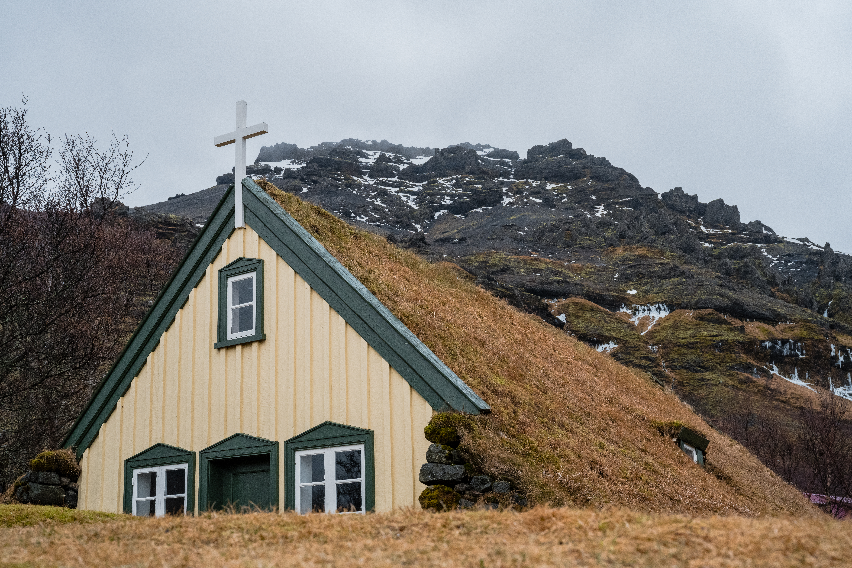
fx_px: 1065
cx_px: 426
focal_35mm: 45
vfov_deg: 29.9
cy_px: 284
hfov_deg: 43.6
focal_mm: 45
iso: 1600
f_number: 9
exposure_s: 1/125
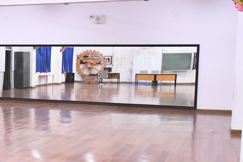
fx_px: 452
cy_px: 103
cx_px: 24
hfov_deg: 28.9
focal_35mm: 67
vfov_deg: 20.3
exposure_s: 1/160
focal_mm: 22
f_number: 4
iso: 8000
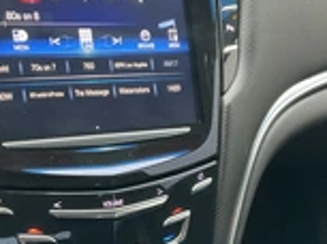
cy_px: 190
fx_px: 716
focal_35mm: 76
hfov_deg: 25.5
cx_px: 98
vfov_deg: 19.1
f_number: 1.8
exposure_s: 1/60
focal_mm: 3
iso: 160
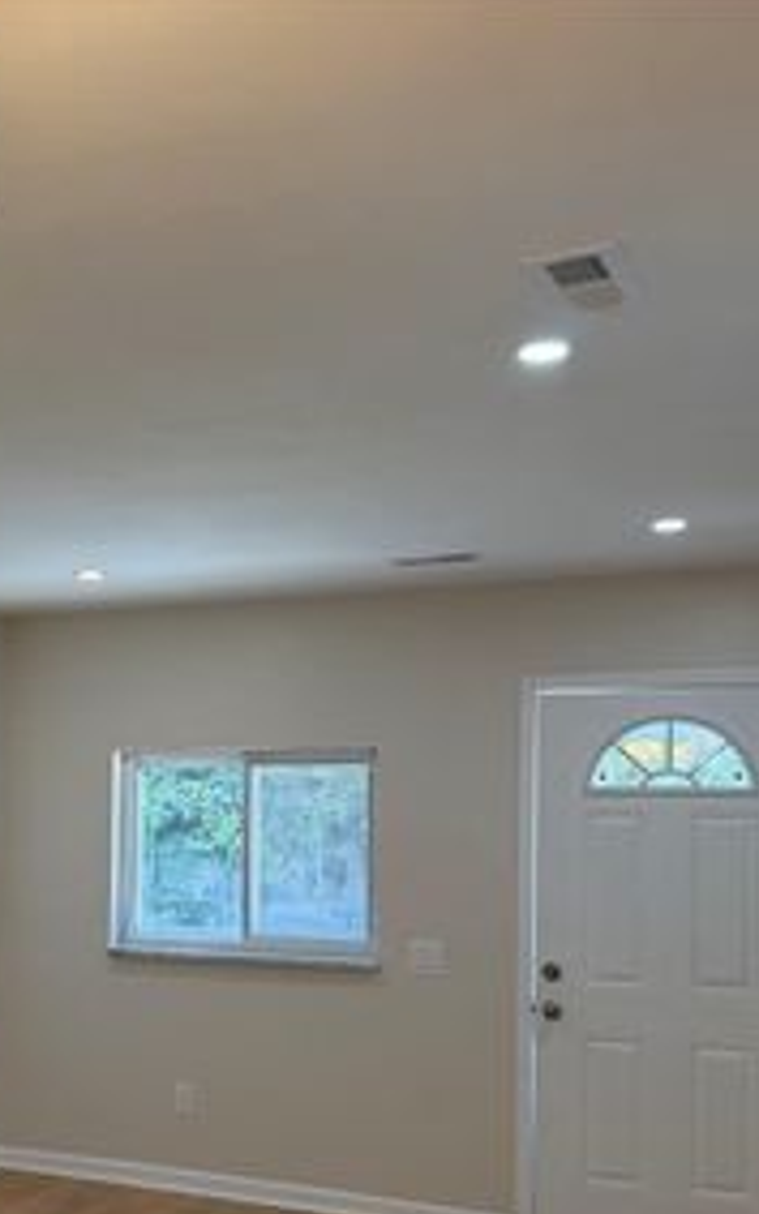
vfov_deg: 43.8
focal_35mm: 45
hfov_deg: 27.8
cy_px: 796
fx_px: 1489
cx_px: 116
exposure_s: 1/183
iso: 100
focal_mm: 6.76
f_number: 1.78
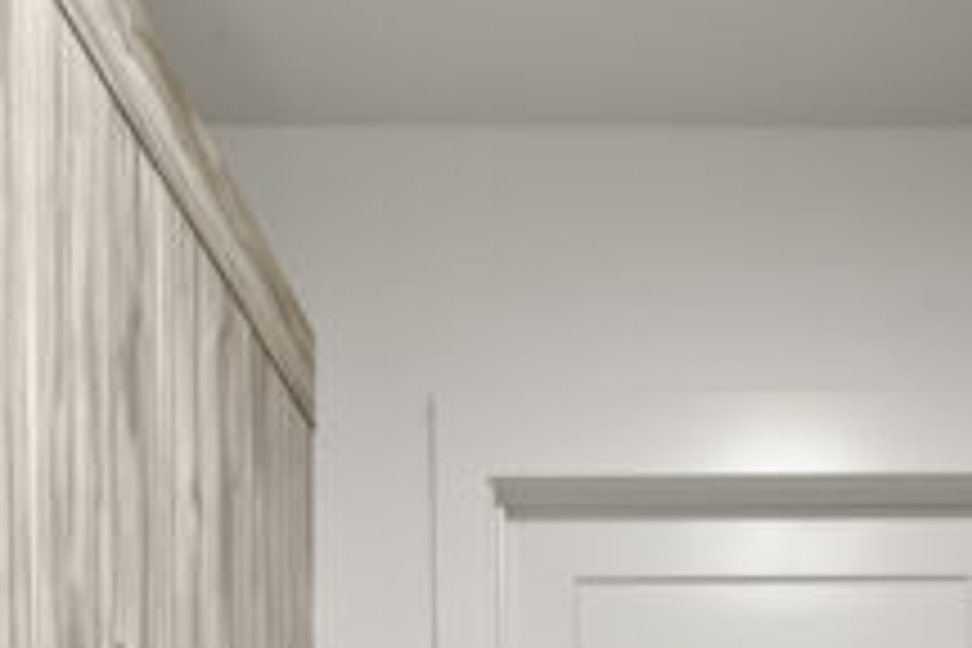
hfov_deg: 27.6
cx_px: 850
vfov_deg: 15.5
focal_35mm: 71
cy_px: 1280
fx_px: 1917
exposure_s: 1/5
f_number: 8
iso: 800
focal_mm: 10
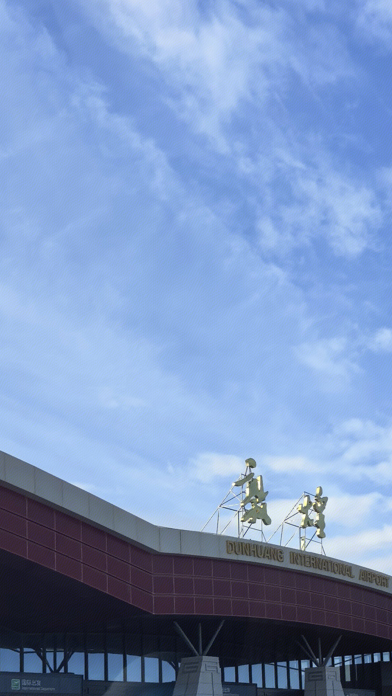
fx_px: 997
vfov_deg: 36.4
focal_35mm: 54
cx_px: 250
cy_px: 613
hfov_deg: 22.2
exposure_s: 1/1284
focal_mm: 6.98
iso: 800
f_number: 2
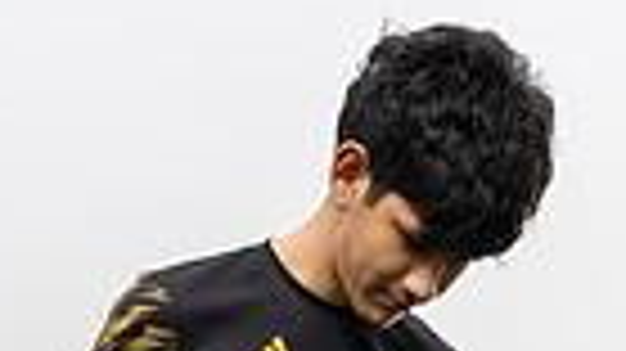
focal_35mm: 129
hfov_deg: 16.6
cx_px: 329
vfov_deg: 8.5
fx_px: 2140
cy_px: 886
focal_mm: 38
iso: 250
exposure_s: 1/200
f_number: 7.1
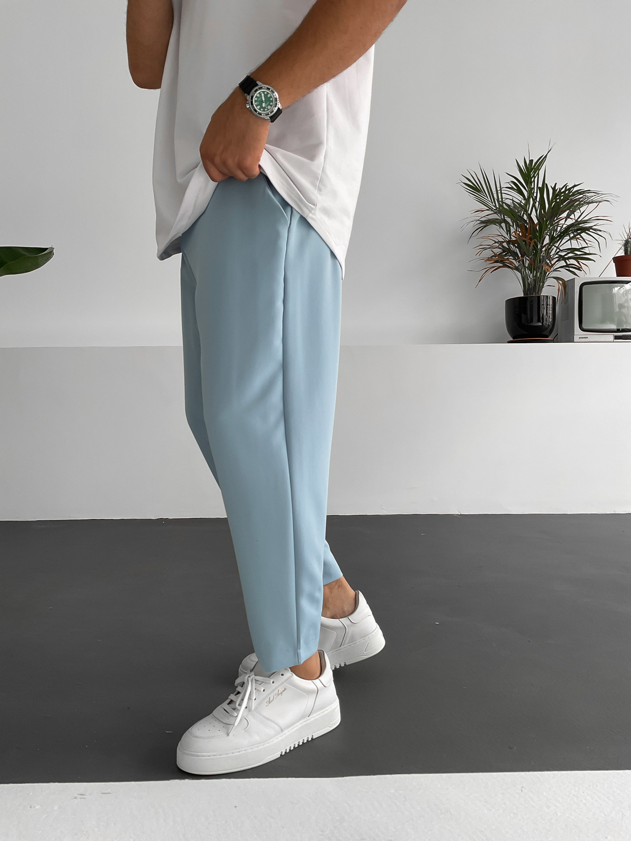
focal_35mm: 29
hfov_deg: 48.2
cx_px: 316
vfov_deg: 61.7
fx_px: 705
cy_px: 420
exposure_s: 1/120
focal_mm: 3
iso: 32
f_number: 1.8
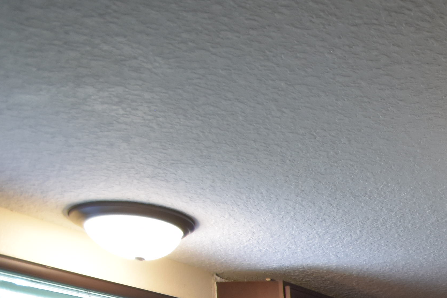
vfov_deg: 19.1
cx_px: 730
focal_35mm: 54
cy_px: 534
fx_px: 670
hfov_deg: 24.6
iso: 640
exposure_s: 1/60
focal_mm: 10
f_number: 4
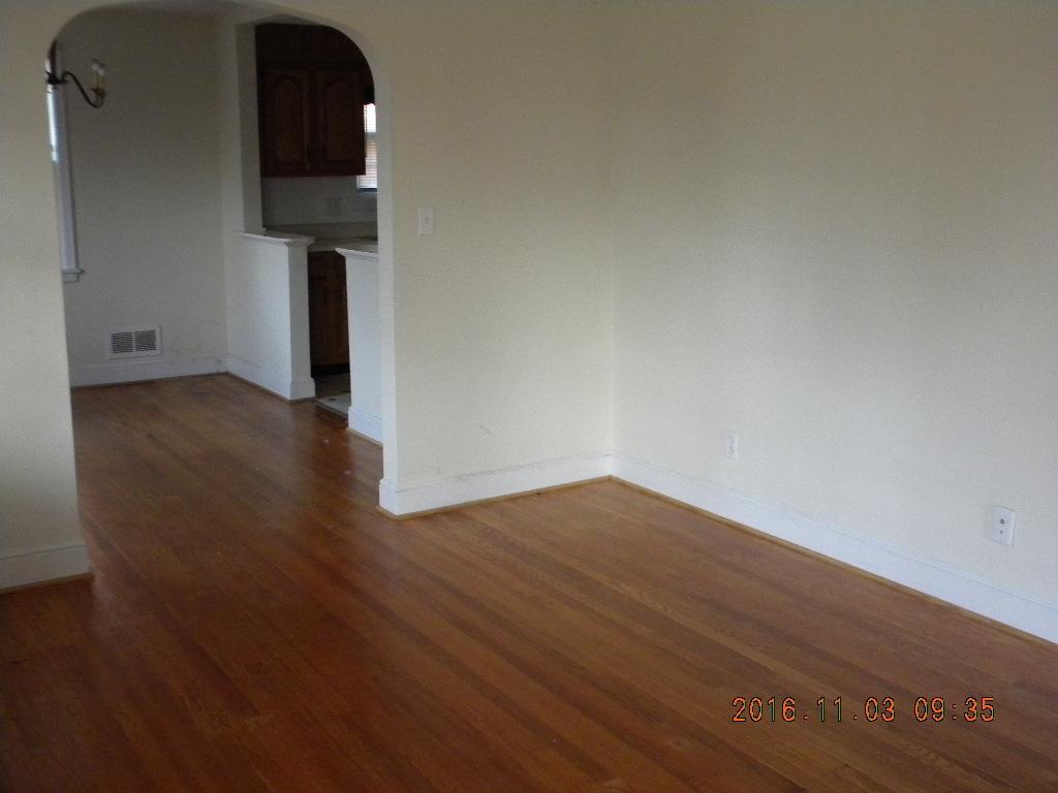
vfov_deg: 39.7
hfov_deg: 51.4
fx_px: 1100
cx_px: 529
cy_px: 396
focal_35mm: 36
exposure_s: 1/67.5
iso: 472
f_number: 3.7
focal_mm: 6.4
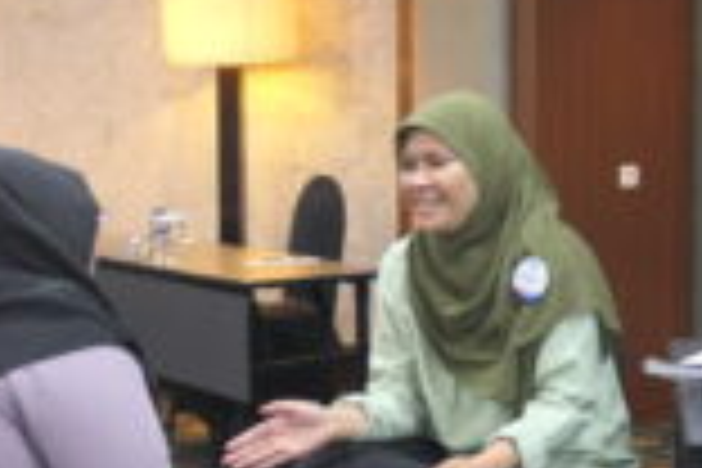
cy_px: 106
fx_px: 1501
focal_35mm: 77
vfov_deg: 17.6
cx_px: 860
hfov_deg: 23.8
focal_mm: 8.8
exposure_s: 1/60
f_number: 1.4
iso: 400
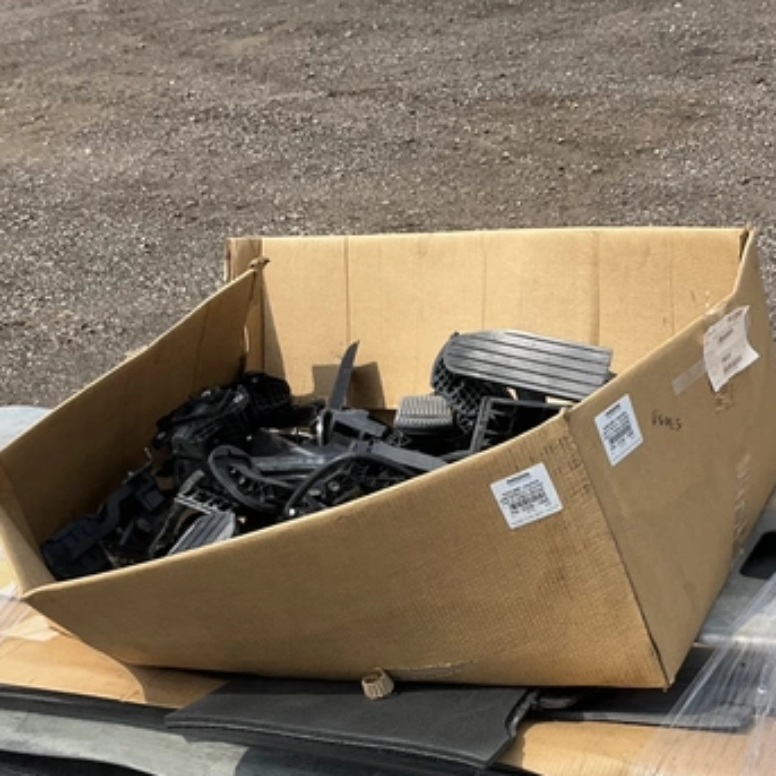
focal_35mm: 56
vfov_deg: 29.9
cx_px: 511
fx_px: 1420
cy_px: 612
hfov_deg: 30.4
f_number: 1.8
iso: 25
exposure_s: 1/1730
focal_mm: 3
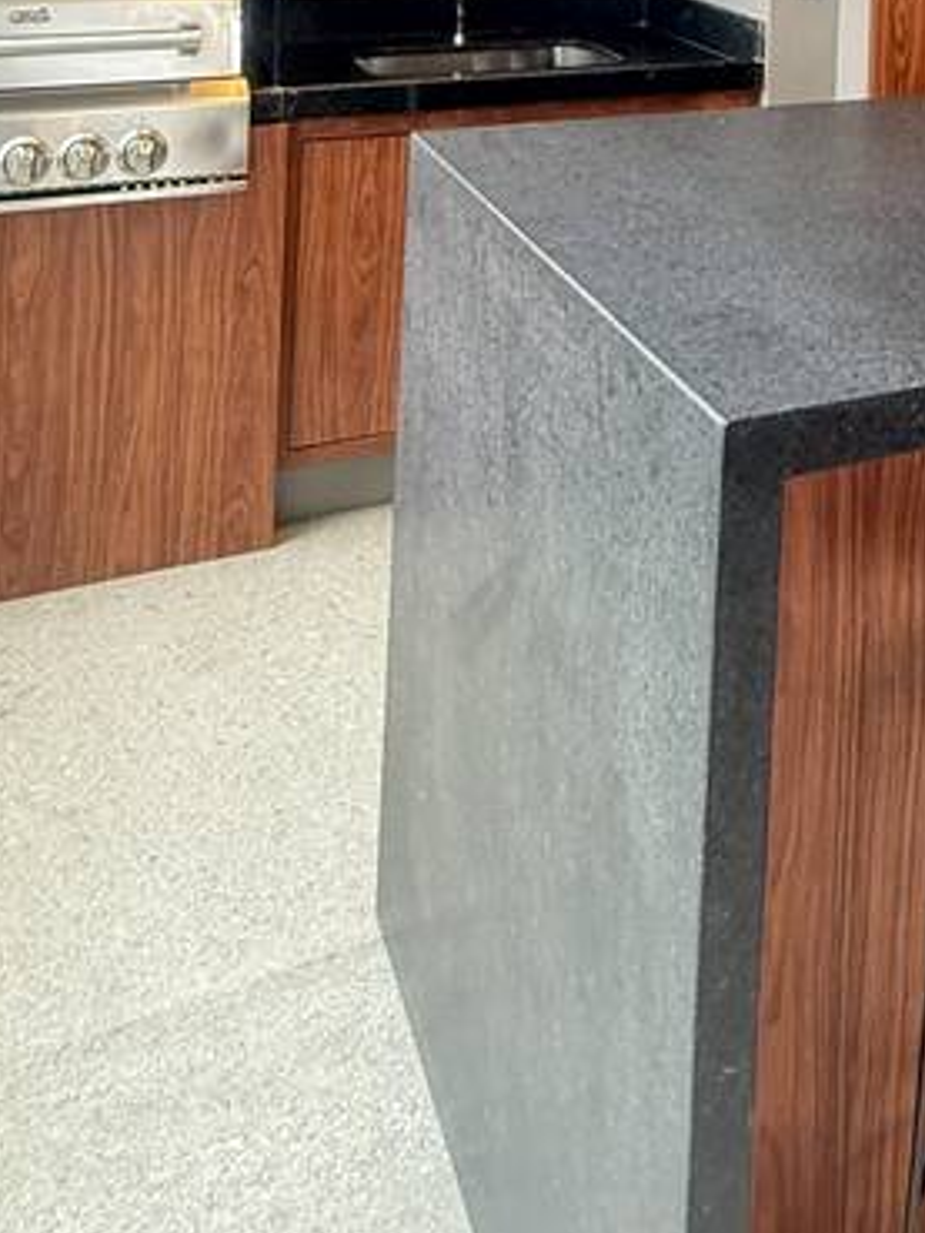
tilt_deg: +1.0
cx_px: 795
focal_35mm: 41
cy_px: -197
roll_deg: -2.4
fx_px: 1460
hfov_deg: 33.7
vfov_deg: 36.7
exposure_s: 1/60
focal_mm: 2.22
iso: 400
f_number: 2.2
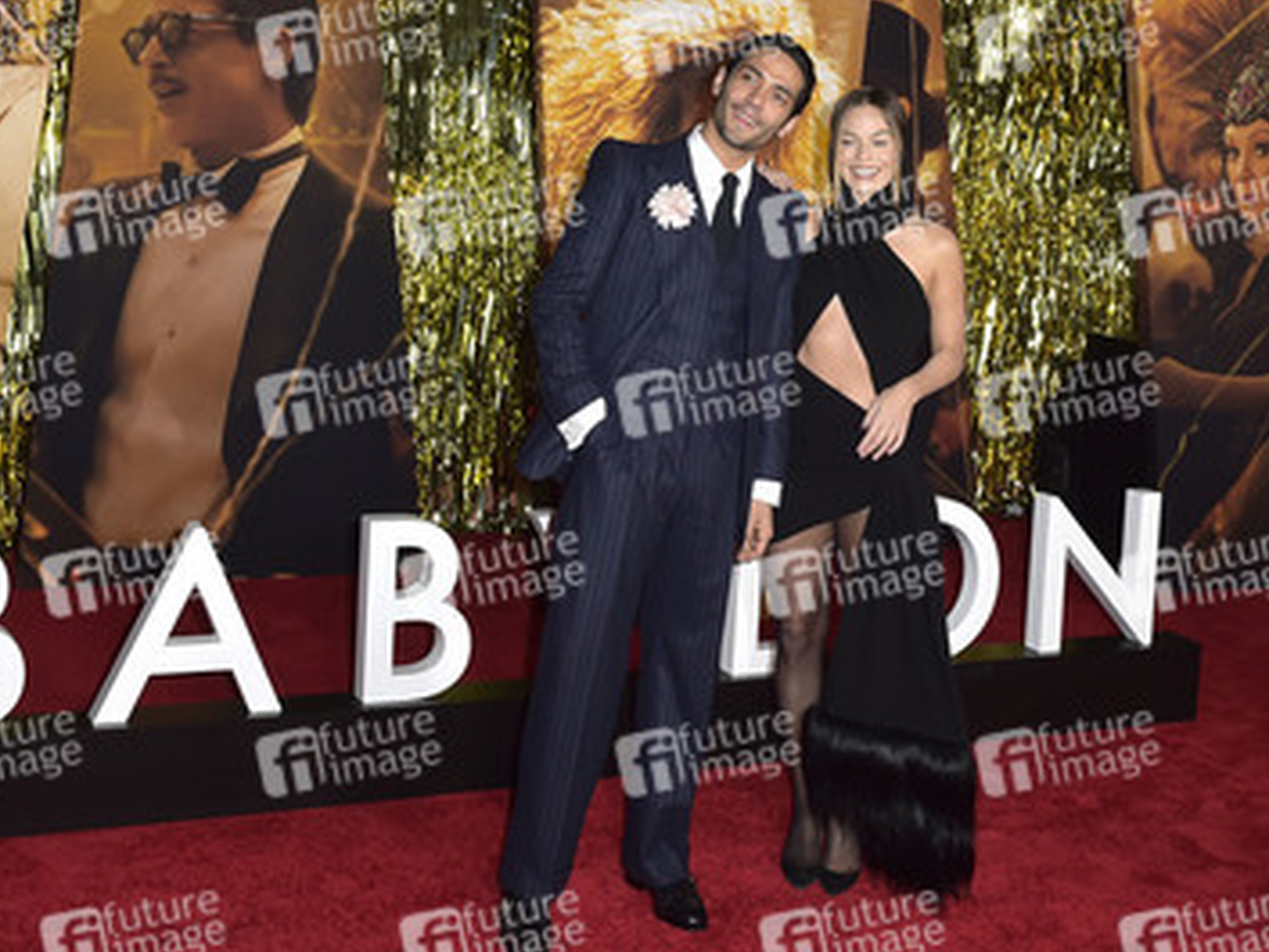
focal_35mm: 38
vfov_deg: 37.7
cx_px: 755
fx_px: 1394
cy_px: 485
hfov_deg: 48.7
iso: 800
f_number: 6.3
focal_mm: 31
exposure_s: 1/250
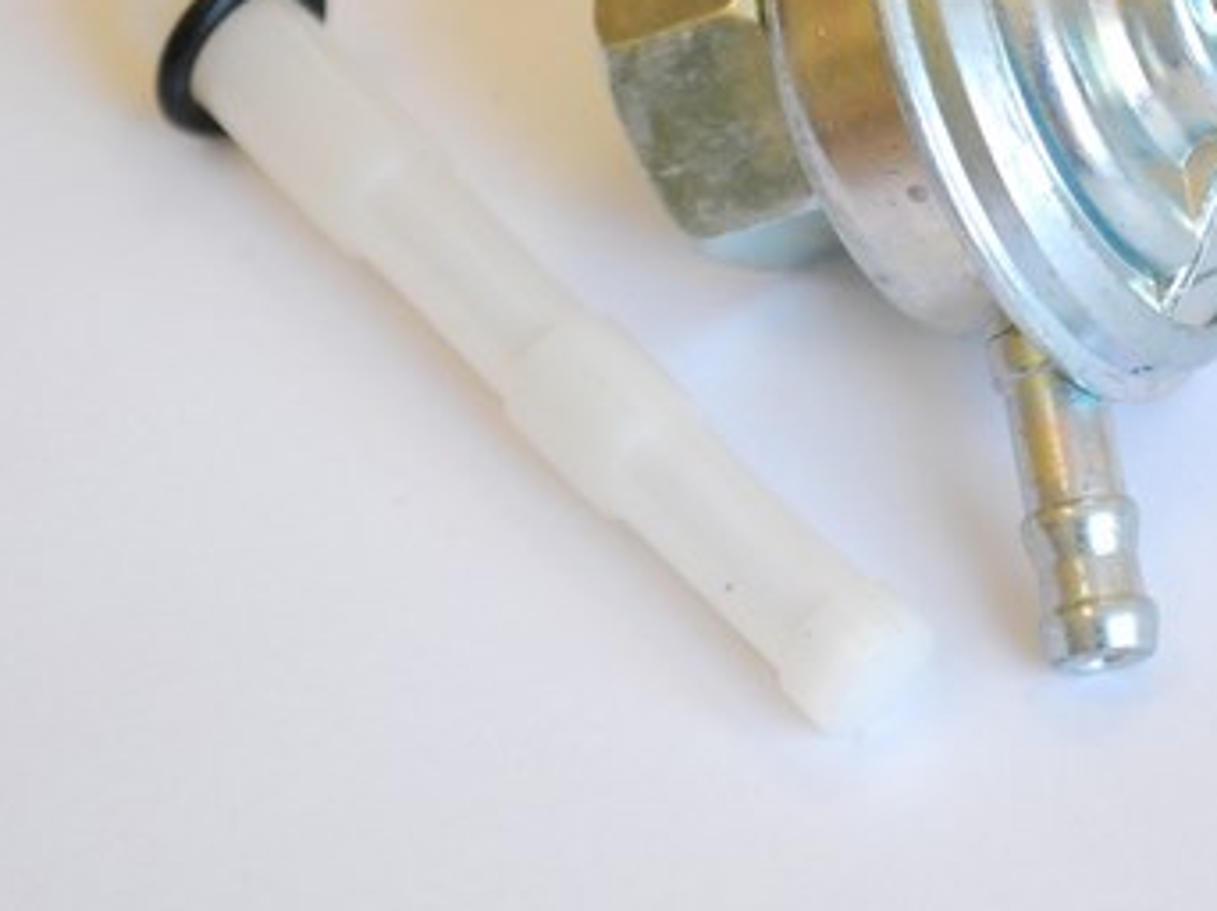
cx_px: 783
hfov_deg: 11.2
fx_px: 6183
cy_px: 222
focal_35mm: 176
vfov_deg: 8.4
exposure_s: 1/250
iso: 800
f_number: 5.6
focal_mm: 52
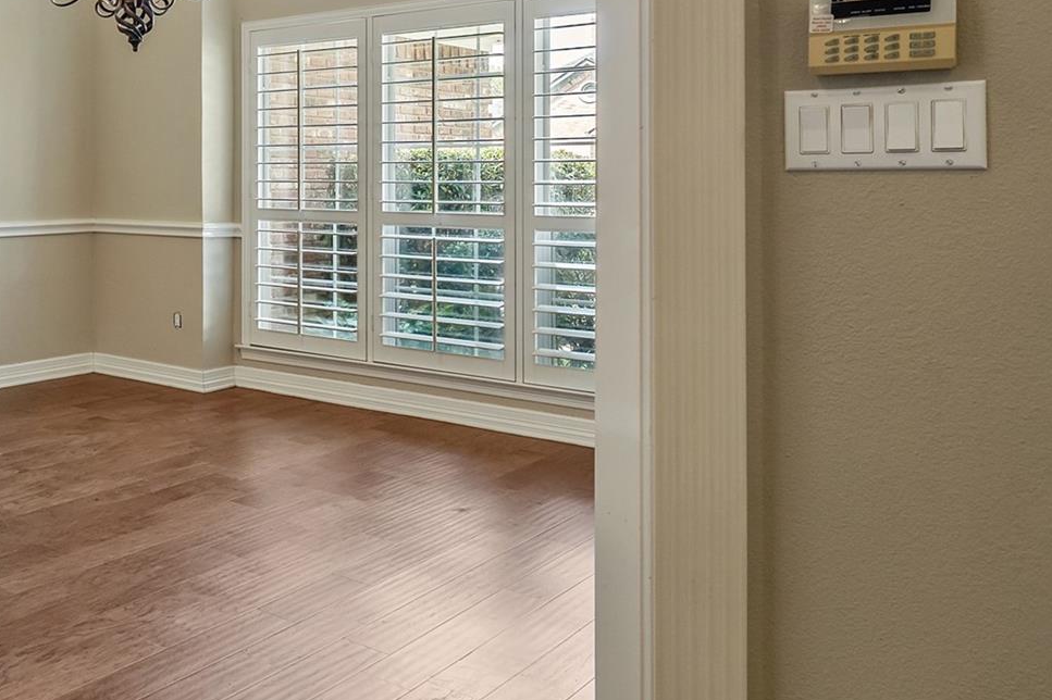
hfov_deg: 43.8
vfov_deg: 36.1
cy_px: 187
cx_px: -42
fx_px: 1052
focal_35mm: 36
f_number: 8
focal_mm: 17
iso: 800
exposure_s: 1/20
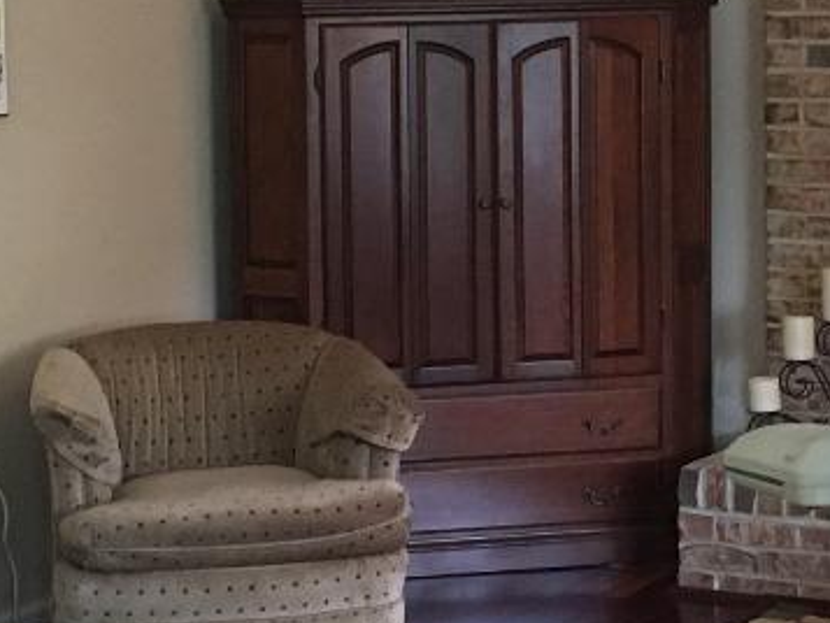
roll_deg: +0.9
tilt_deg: -4.2
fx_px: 2806
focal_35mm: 117
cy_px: 160
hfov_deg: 16.8
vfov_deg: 12.6
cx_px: 432
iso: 160
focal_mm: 4.15
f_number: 2.2
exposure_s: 1/30
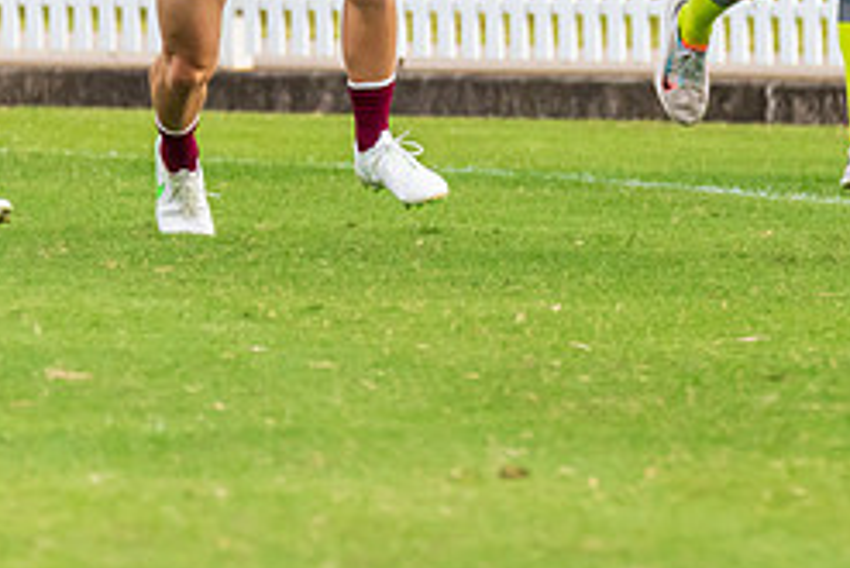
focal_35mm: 1360
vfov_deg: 1.0
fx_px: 32129
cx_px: 832
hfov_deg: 1.5
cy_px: -193
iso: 800
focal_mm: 380
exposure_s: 1/1250
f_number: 6
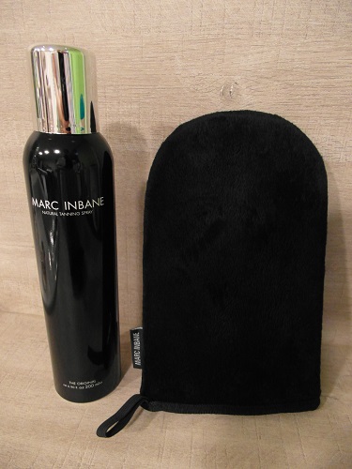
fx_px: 312
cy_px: 234
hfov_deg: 58.9
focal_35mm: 23
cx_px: 176
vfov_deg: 73.9
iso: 800
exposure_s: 1/30
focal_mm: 4.1
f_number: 2.8
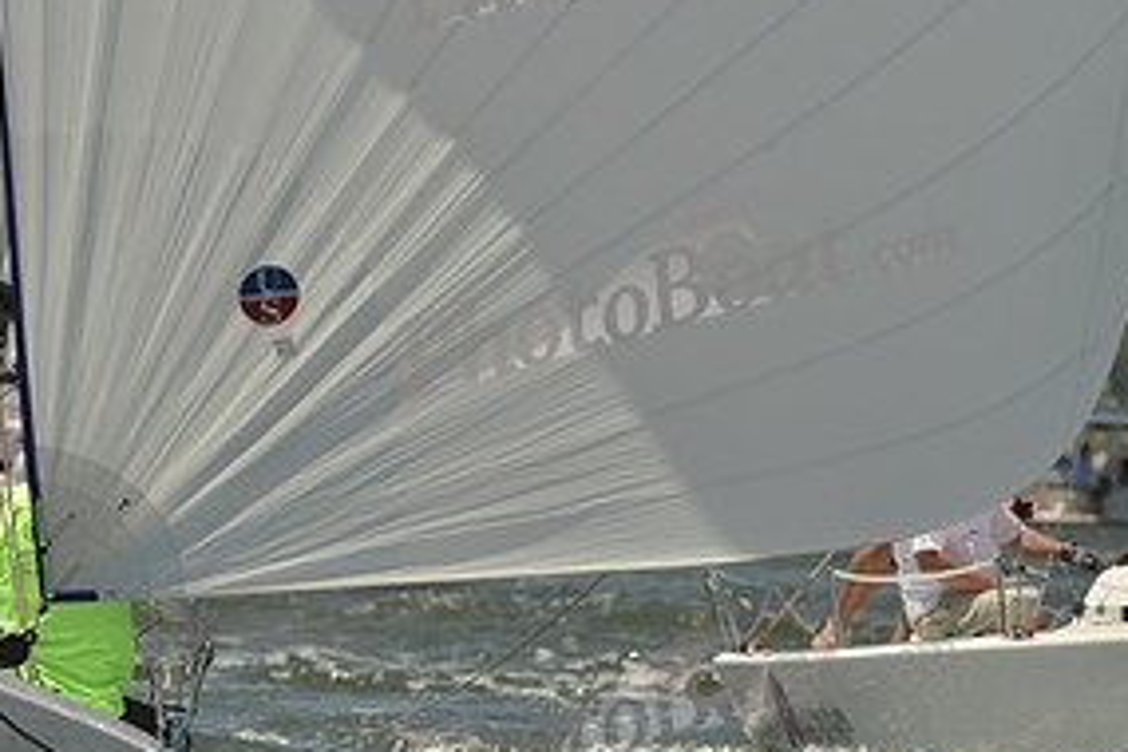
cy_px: 556
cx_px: 198
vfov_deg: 2.2
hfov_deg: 3.3
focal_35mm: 631
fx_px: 19770
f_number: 10
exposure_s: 1/1250
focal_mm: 310
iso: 280
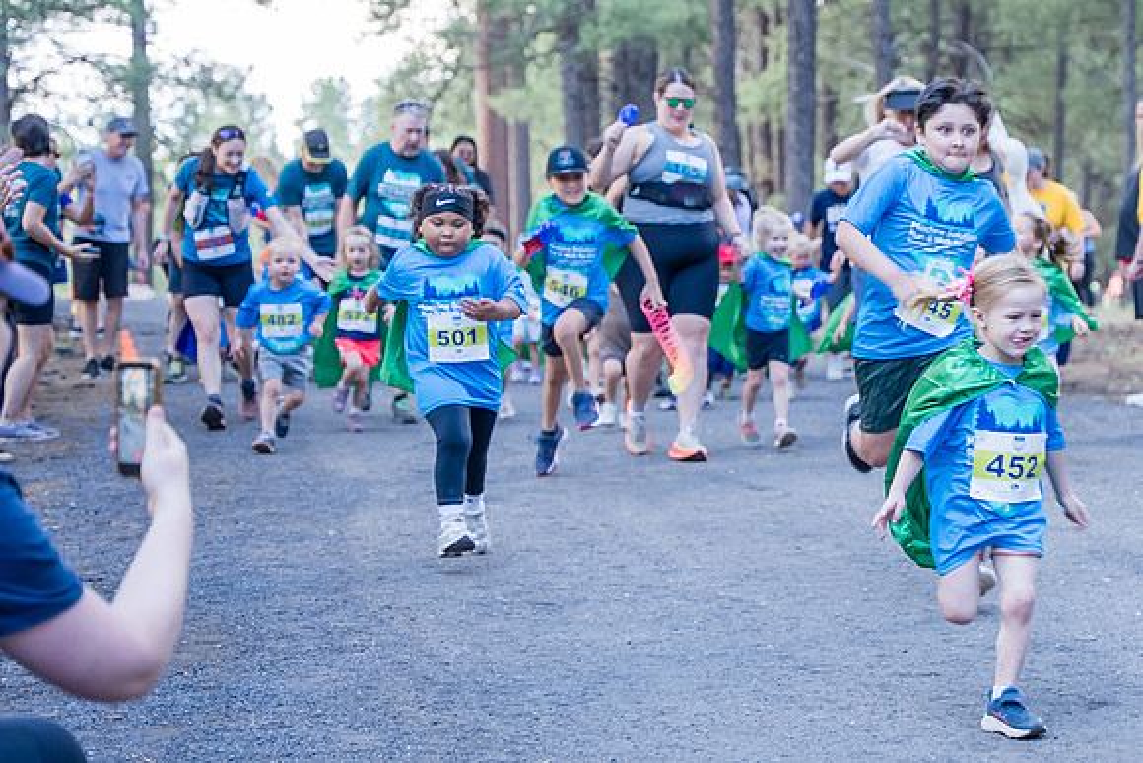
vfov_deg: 13.5
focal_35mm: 101
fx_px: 3223
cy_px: 422
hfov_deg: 20.0
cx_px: 853
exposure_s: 1/250
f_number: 3.2
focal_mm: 62.5
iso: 400
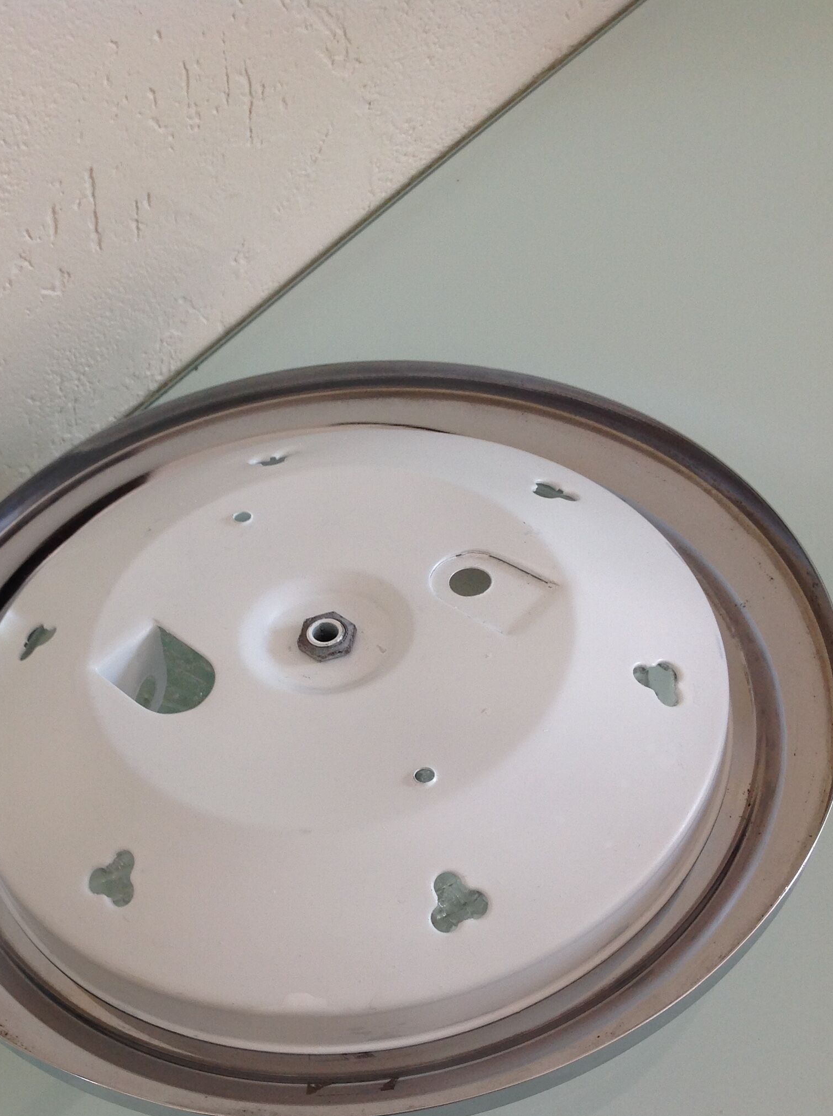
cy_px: 716
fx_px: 1448
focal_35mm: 45
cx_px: 327
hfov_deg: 32.0
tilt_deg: -68.5
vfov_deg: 41.7
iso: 64
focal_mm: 4.28
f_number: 2.4
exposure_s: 1/40
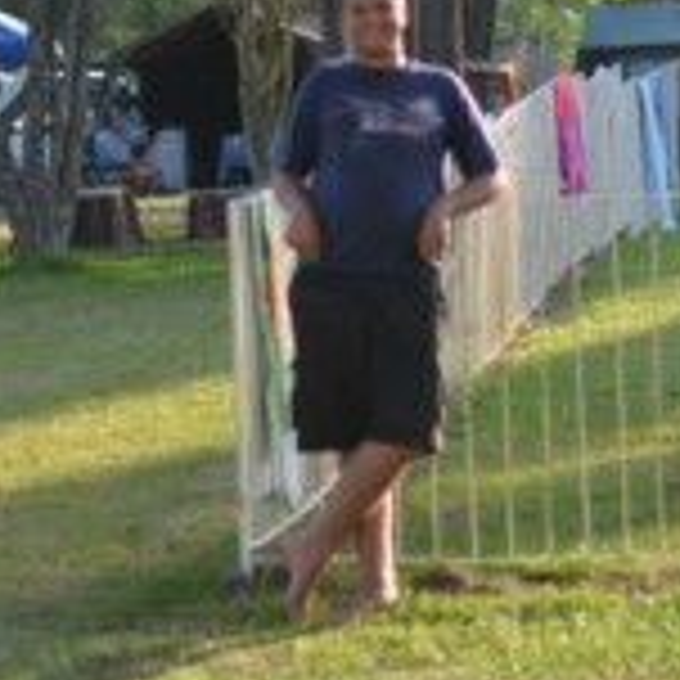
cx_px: 570
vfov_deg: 9.1
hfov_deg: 9.1
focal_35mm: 191
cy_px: 72
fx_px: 4245
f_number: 1.8
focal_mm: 50
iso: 160
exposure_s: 1/1600
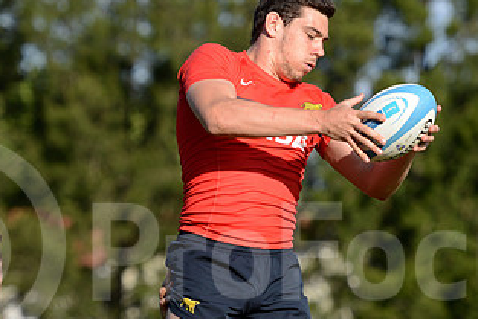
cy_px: 248
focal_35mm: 343
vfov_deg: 4.0
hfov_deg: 6.0
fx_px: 4556
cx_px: 215
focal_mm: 185
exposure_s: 1/1600
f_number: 4
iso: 400
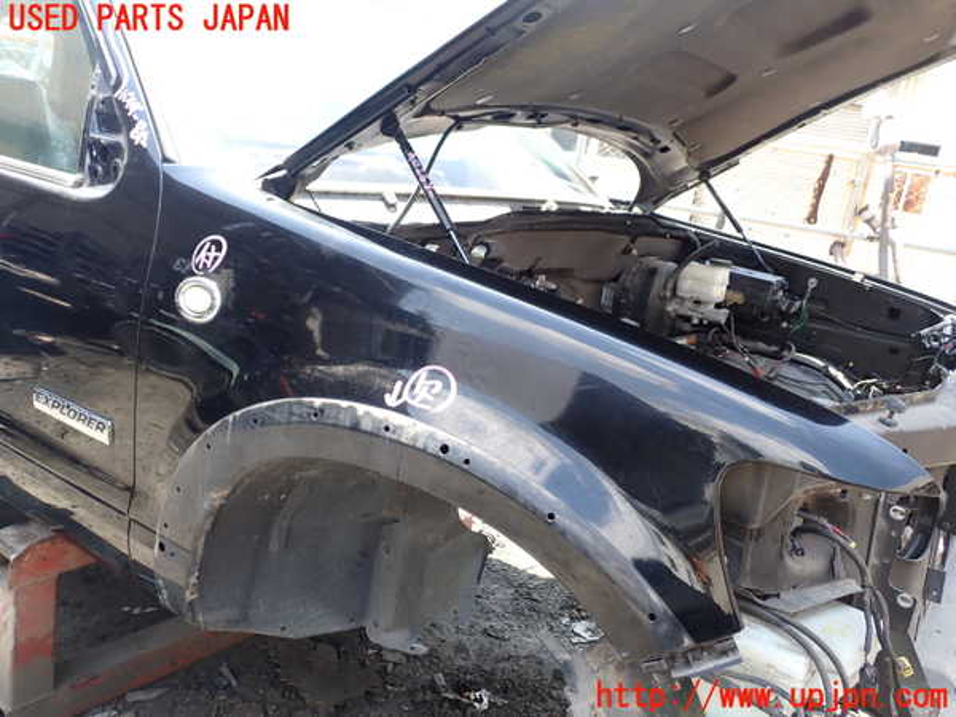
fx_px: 829
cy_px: 358
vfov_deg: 46.8
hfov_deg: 60.0
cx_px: 478
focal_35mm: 30
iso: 100
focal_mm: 5.4
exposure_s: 1/100
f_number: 3.2
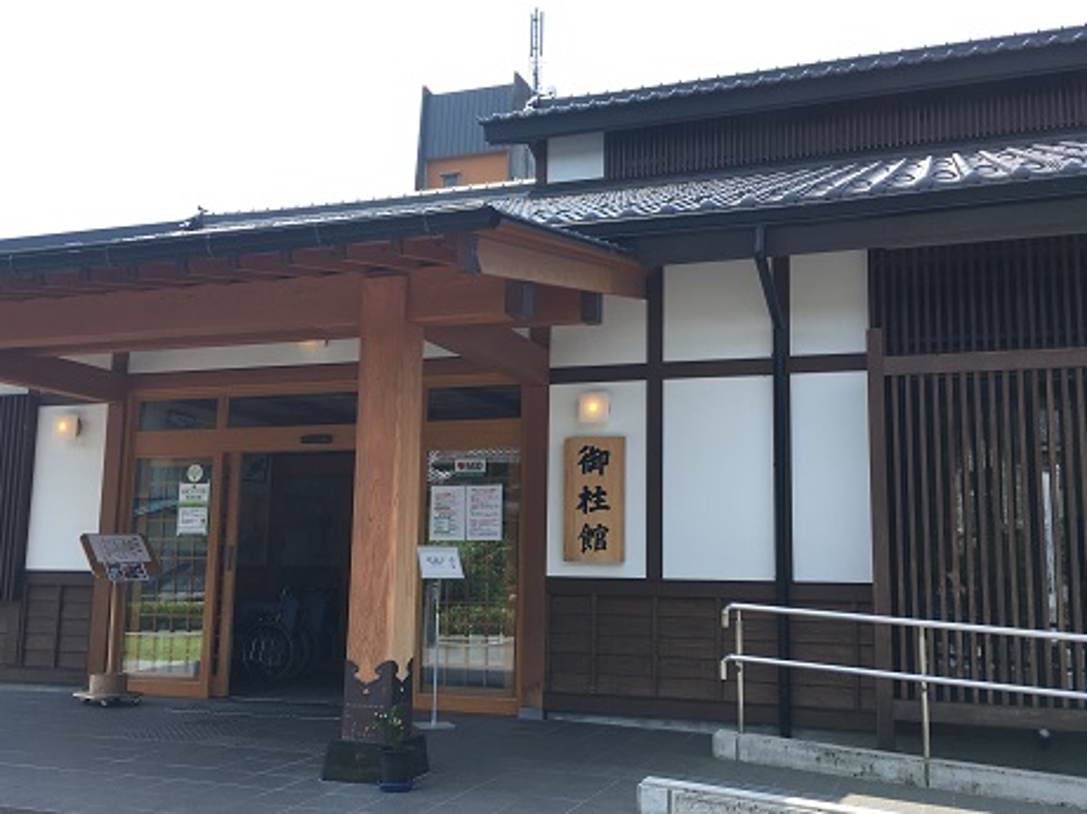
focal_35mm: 34
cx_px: 573
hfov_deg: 54.0
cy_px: 424
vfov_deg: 41.7
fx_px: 1067
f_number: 2.2
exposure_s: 1/427
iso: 25
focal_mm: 4.15
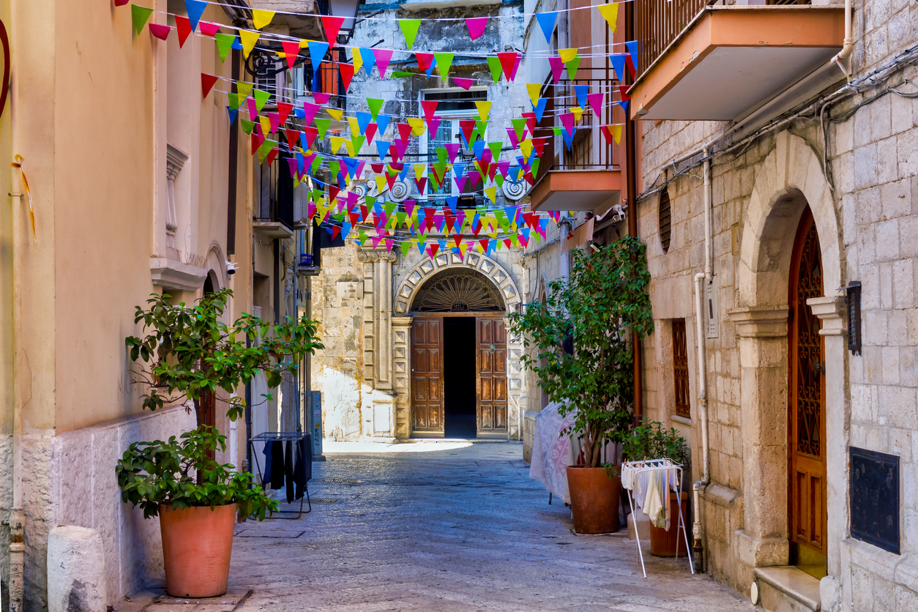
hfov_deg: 41.1
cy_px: 306
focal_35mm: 48
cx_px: 459
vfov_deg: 28.1
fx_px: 1224
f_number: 4
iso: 100
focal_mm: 17.55
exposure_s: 1/60
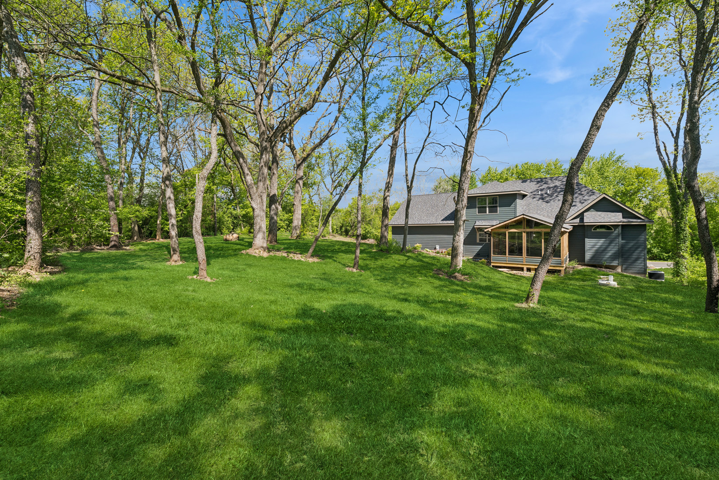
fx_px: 280
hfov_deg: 104.3
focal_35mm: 14
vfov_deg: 81.2
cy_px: 240
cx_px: 360
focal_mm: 14
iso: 200
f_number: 8
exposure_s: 1/200
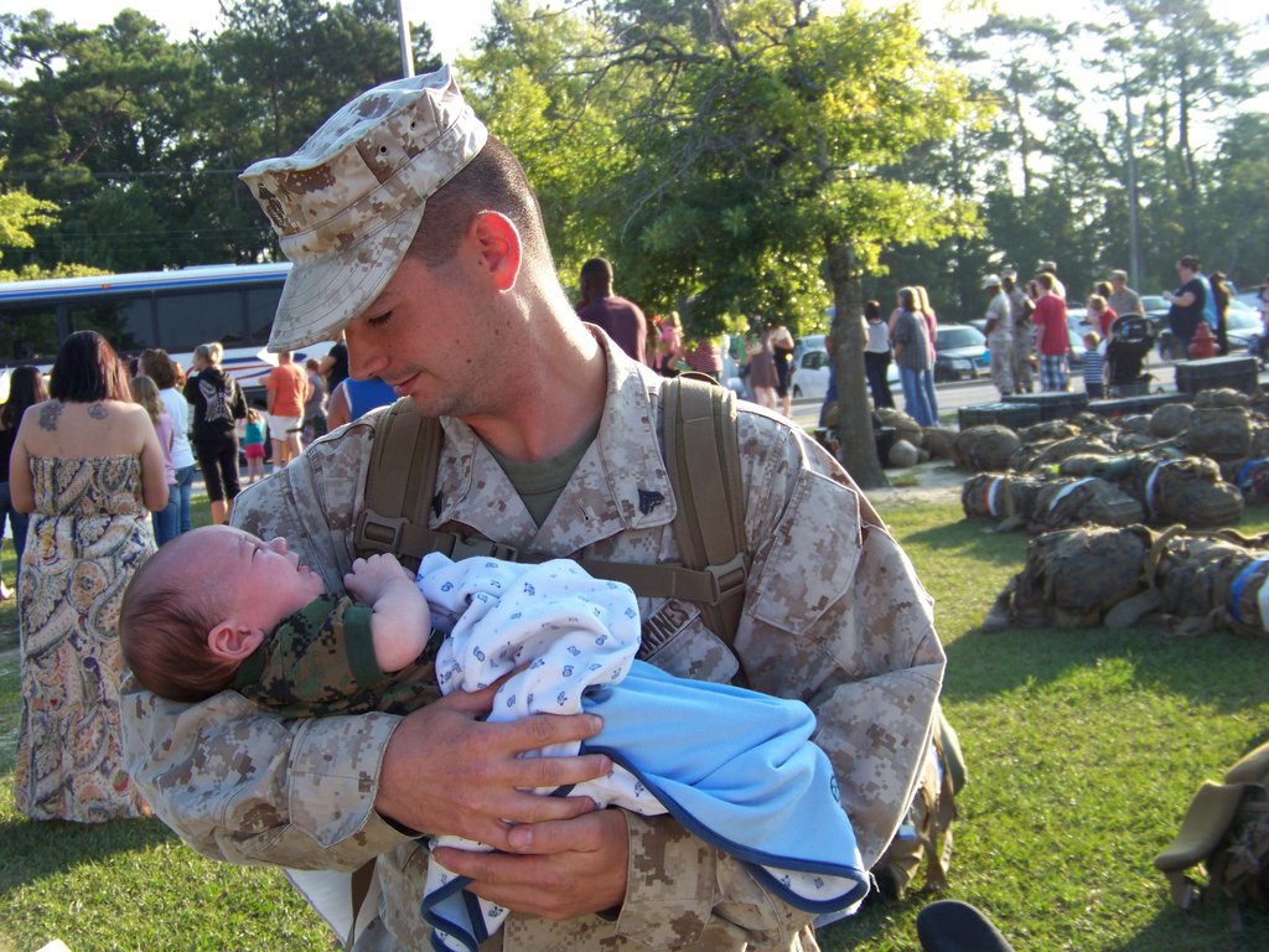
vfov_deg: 29.7
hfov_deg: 38.9
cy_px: 476
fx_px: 1796
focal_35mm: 49
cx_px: 634
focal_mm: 7.6
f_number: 2.8
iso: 64
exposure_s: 1/250
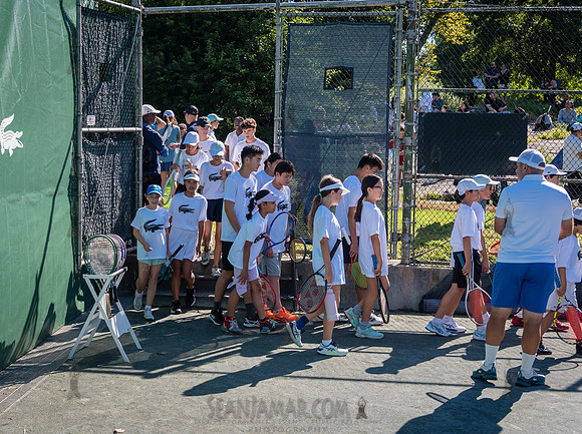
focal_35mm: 50
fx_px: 844
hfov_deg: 37.6
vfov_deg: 28.8
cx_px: 190
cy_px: 173
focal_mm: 38
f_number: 4
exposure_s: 1/800
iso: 200
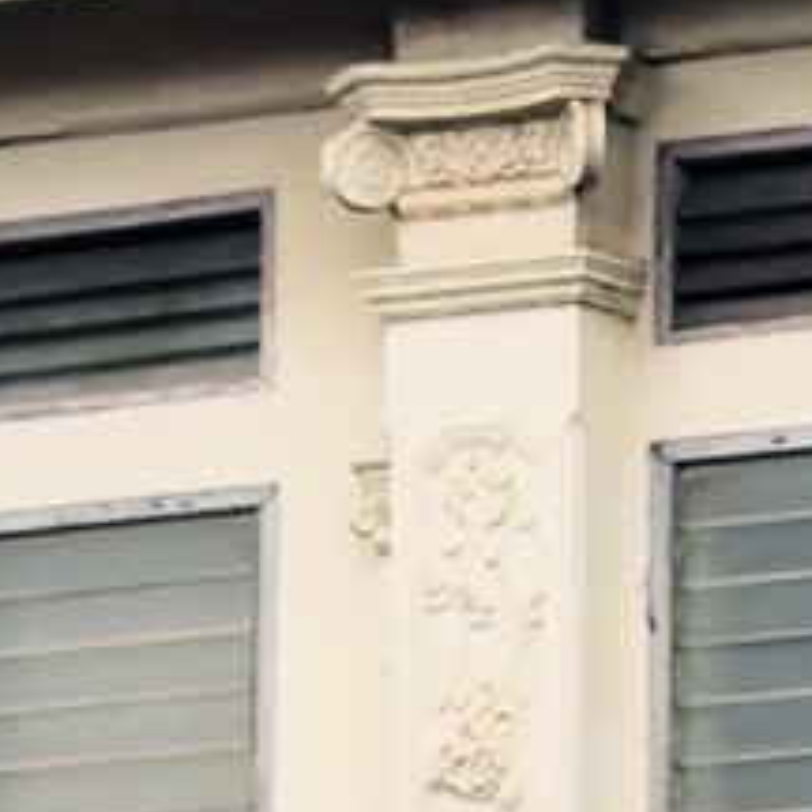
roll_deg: -2.2
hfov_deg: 4.4
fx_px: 10403
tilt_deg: +9.3
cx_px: 1515
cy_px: 797
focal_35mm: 392
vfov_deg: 4.5
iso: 64
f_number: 1.78
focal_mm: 6.76
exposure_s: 1/2208
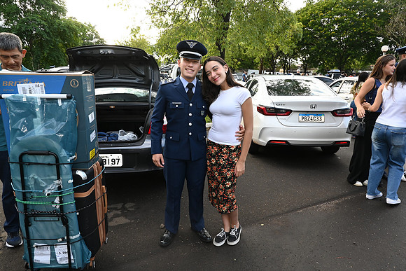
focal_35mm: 24
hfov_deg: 73.7
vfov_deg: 53.2
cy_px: 136
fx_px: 271
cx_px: 203
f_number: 6.3
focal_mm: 16
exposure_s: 1/250
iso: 640
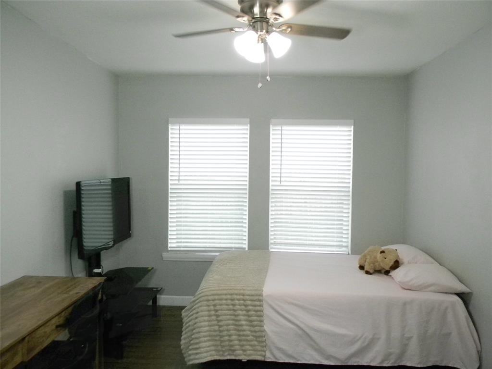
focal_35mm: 28
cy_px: 184
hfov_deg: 63.4
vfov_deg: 49.7
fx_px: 398
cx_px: 246
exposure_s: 1/26
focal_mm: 5
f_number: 3.5
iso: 200
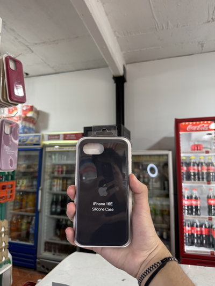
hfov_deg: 56.8
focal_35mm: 24
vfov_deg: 71.6
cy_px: 143
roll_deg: +1.0
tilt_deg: +4.4
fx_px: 199
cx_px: 108
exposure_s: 1/100
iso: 160
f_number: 1.78
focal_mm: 6.76
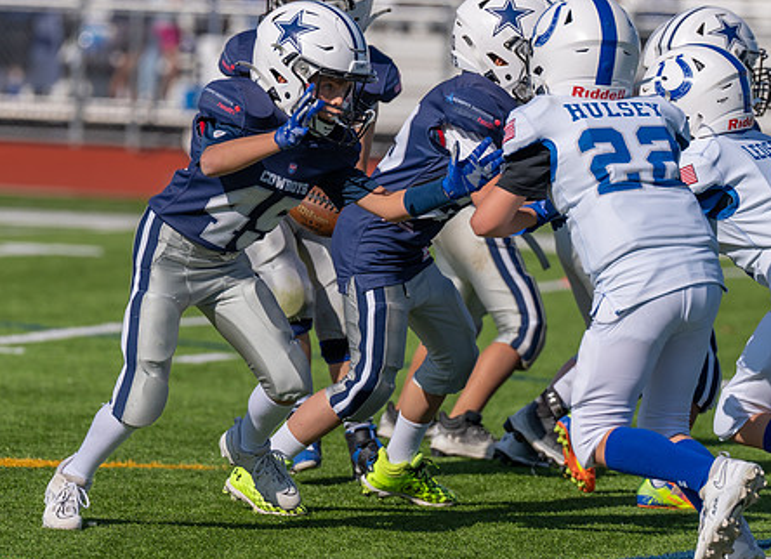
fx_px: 7396
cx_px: 391
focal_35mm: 336
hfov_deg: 6.0
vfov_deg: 4.3
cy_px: 256
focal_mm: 200
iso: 100
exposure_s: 1/2500
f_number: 3.5
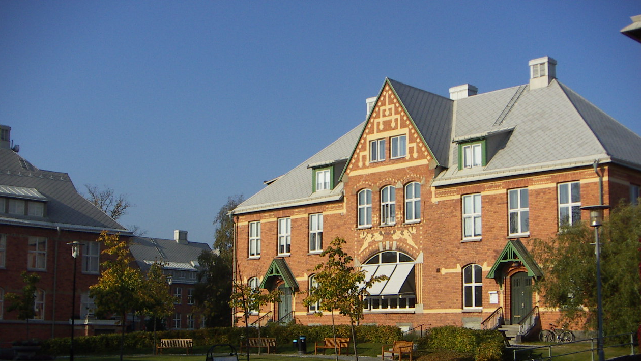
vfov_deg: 23.0
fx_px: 884
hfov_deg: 39.9
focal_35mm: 52
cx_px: 316
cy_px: 237
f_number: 6.7
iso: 50
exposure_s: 1/250
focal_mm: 6.3
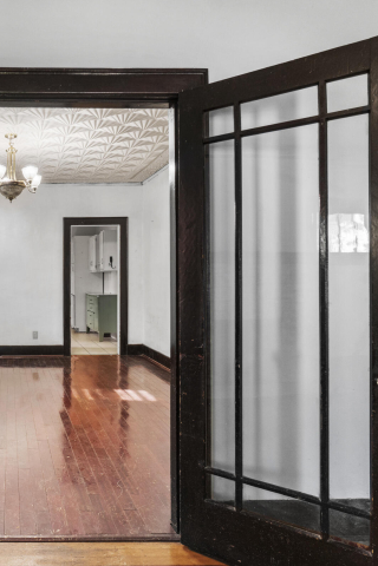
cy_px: 282
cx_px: 15
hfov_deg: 43.9
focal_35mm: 26
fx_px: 406
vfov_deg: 69.8
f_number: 8
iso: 400
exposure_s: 1/1.25
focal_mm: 11
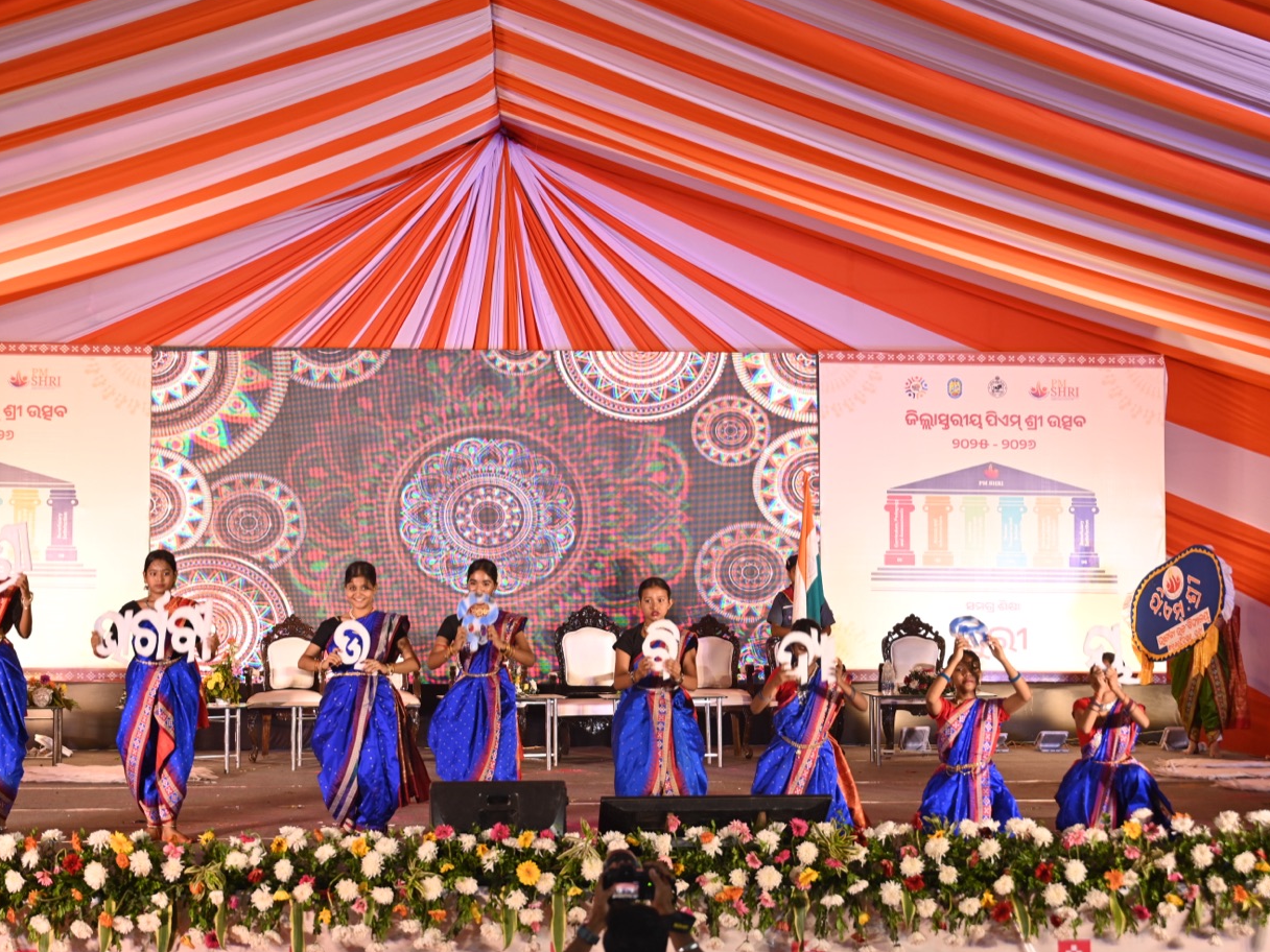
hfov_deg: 36.8
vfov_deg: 28.0
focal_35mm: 52
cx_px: 561
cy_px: 472
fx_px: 1908
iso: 400
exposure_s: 1/100
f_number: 4
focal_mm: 47
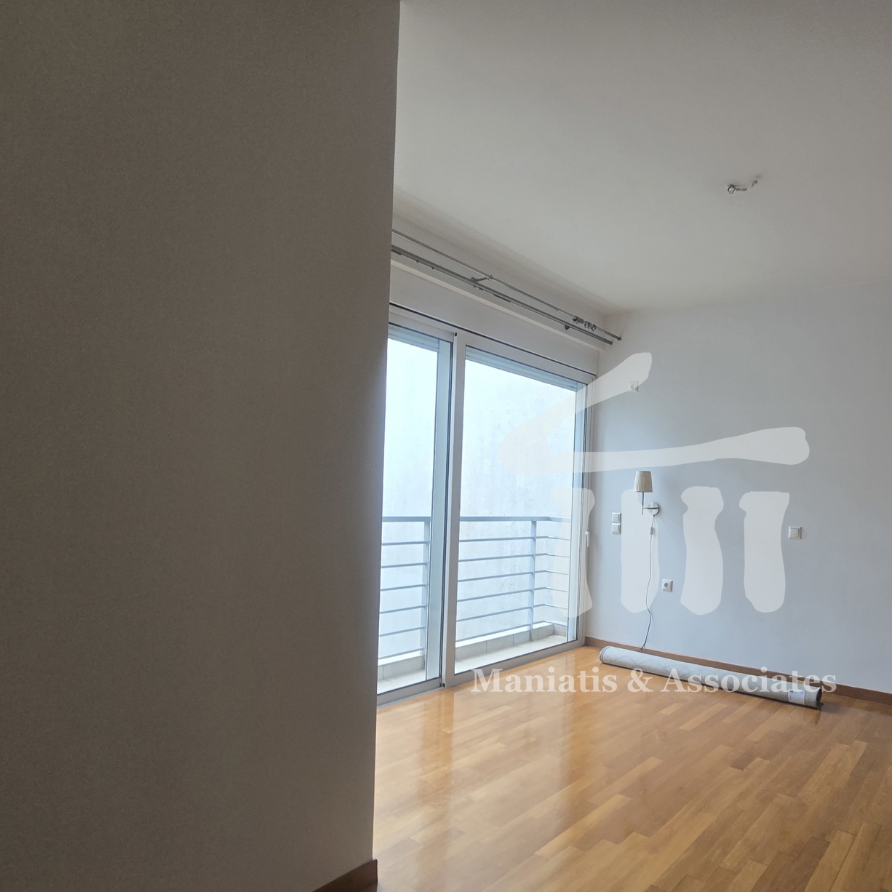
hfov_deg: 75.8
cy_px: 523
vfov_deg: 80.0
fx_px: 525
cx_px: 652
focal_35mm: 18
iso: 50
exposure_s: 1/100
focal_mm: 2.2
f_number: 2.2
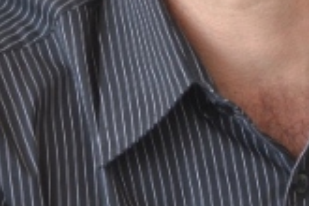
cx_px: 251
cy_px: -75
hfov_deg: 3.9
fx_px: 4583
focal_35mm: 534
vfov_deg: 2.6
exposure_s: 1/100
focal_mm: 92
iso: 400
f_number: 5
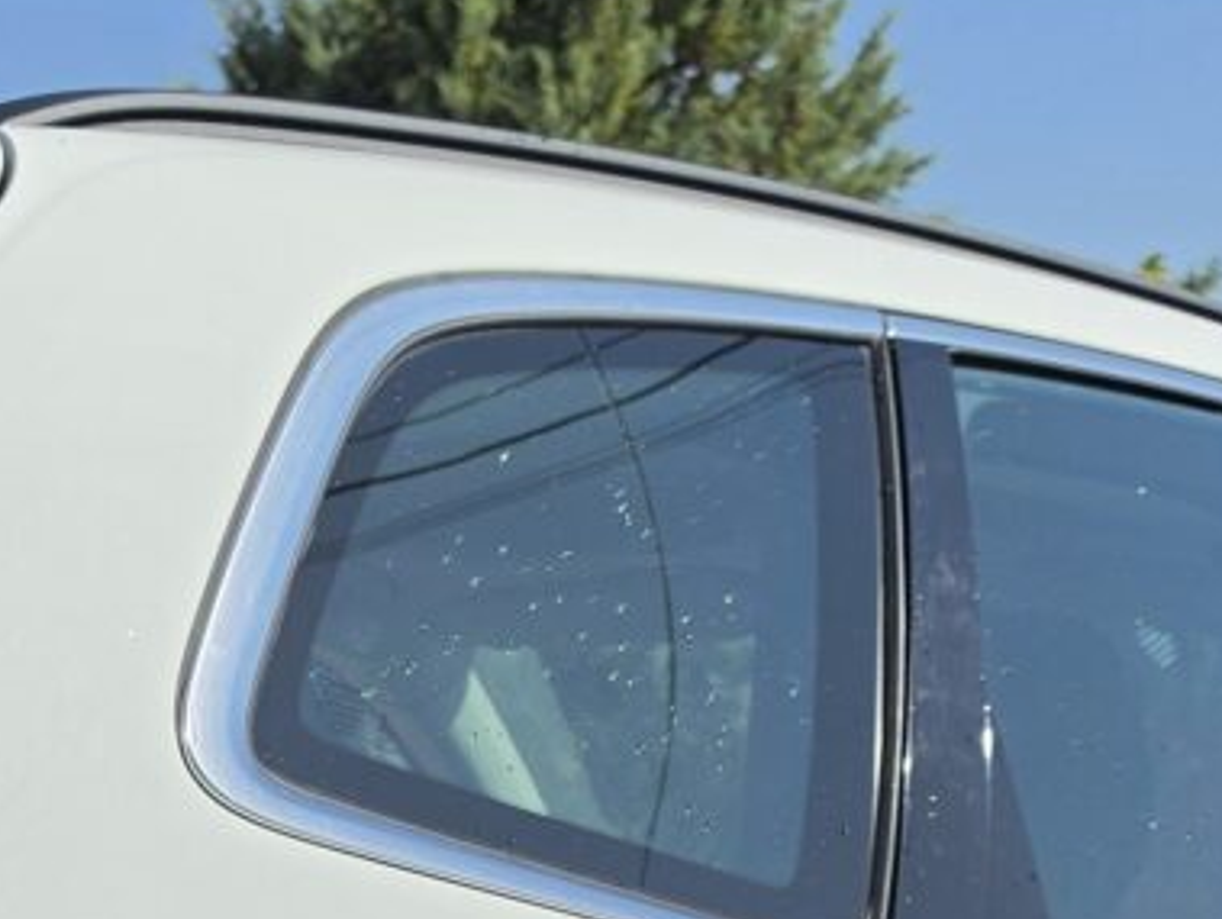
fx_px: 3428
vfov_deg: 13.6
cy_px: 1686
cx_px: -103
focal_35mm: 97
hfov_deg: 19.4
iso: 50
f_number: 1.4
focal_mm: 6.5
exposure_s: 1/7939
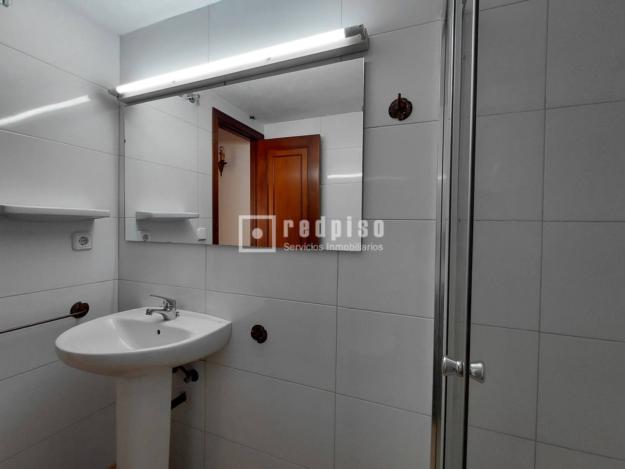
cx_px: 312
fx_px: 289
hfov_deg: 94.5
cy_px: 234
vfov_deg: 78.1
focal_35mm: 16
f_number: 2.2
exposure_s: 1/60
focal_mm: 1.64
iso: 64
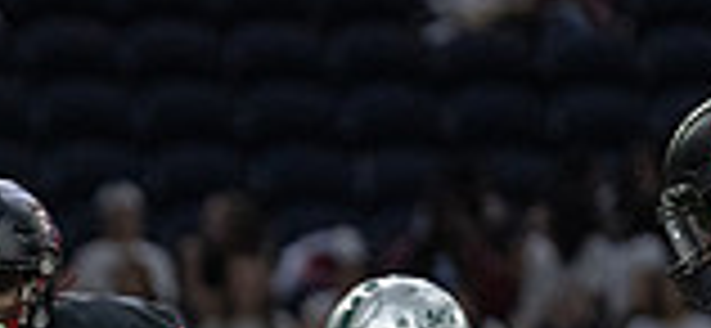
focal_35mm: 800
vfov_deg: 1.3
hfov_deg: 2.8
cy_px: 548
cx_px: -225
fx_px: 14481
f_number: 2.8
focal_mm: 200
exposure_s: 1/1250
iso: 4000
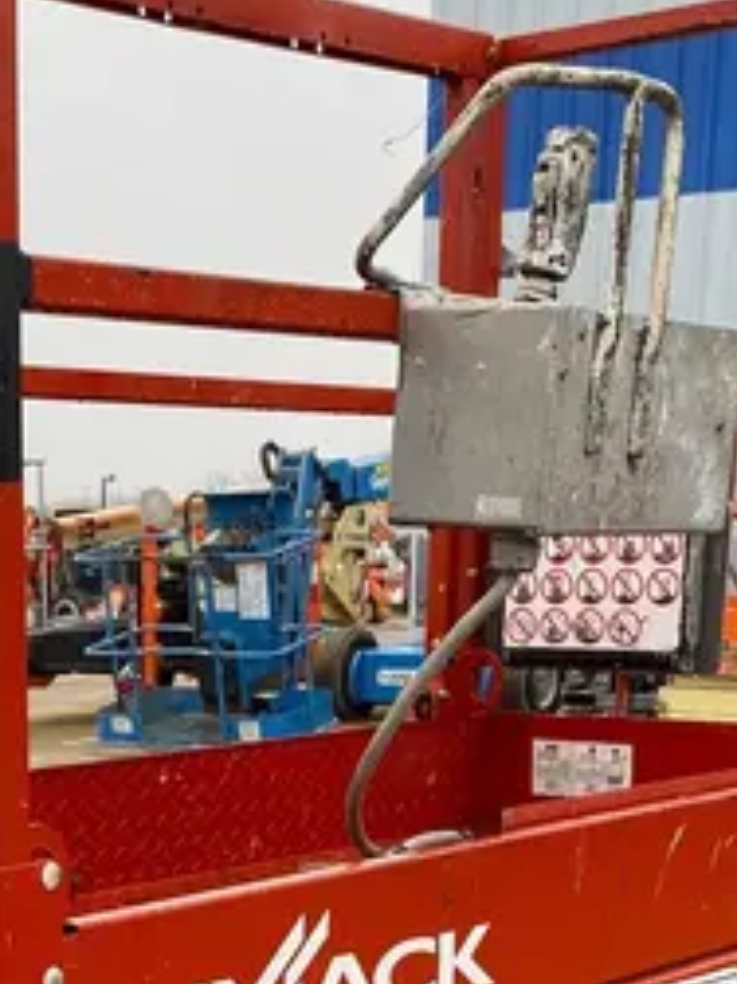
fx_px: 2159
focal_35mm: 76
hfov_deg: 19.0
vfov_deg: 23.9
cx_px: 59
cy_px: 1107
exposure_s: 1/122
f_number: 1.8
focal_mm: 4.25
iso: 40
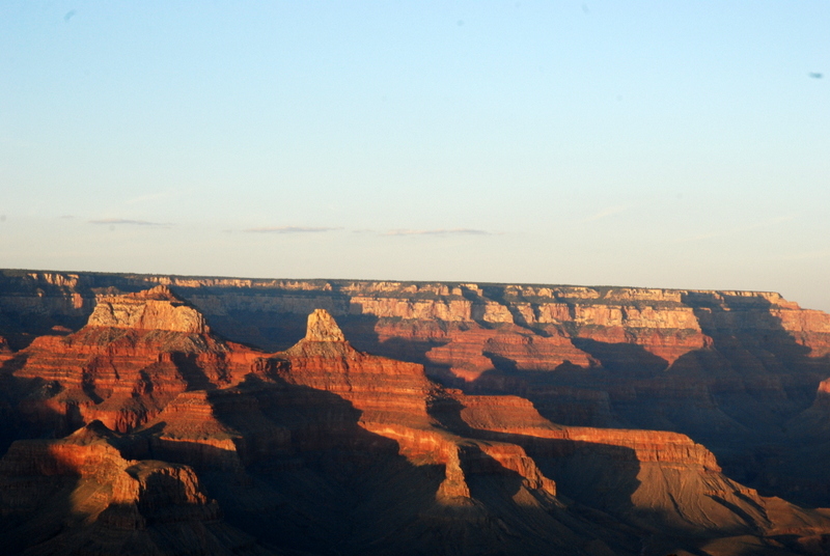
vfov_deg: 14.8
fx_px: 2147
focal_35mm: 93
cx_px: 415
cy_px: 278
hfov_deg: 21.9
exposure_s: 1/80
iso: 400
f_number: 16
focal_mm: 62
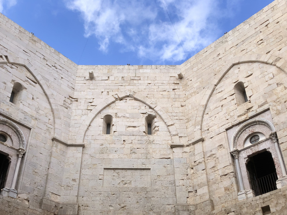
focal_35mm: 41
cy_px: 153
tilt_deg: +33.5
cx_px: 123
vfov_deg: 34.6
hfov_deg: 45.6
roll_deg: -0.6
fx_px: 340
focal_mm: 4
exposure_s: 1/899
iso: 20
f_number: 1.8
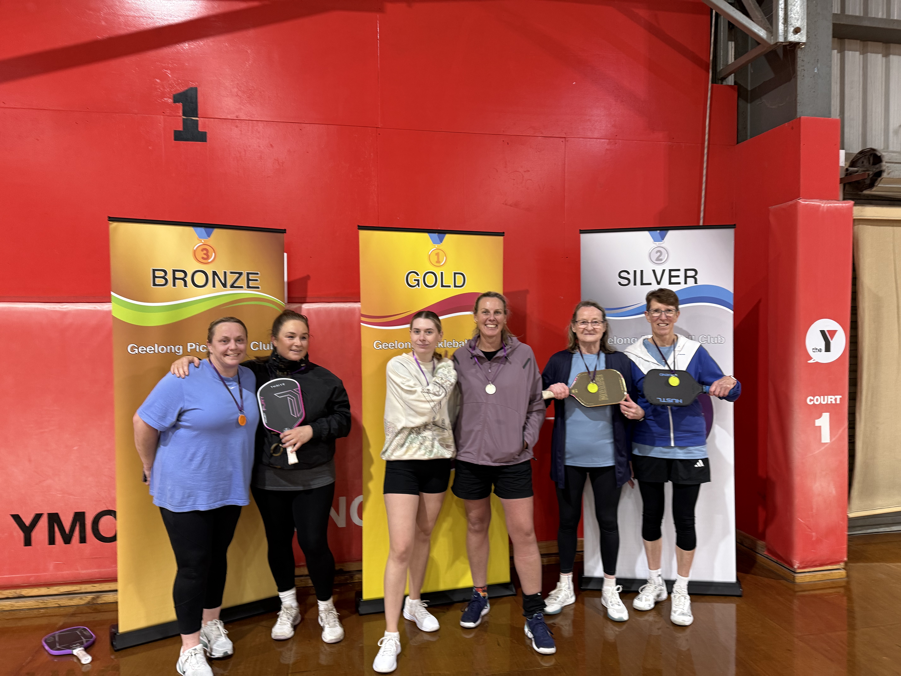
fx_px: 625
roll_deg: -0.3
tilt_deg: -2.2
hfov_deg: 71.6
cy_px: 338
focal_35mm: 24
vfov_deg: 56.8
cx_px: 450
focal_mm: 6.76
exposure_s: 1/50
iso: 250
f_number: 1.78
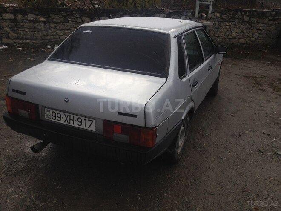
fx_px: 284
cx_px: 140
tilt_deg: -22.1
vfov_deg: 40.7
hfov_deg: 52.6
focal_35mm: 35
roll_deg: -4.0
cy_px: 106
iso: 50
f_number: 2.4
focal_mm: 4.28
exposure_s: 1/1284
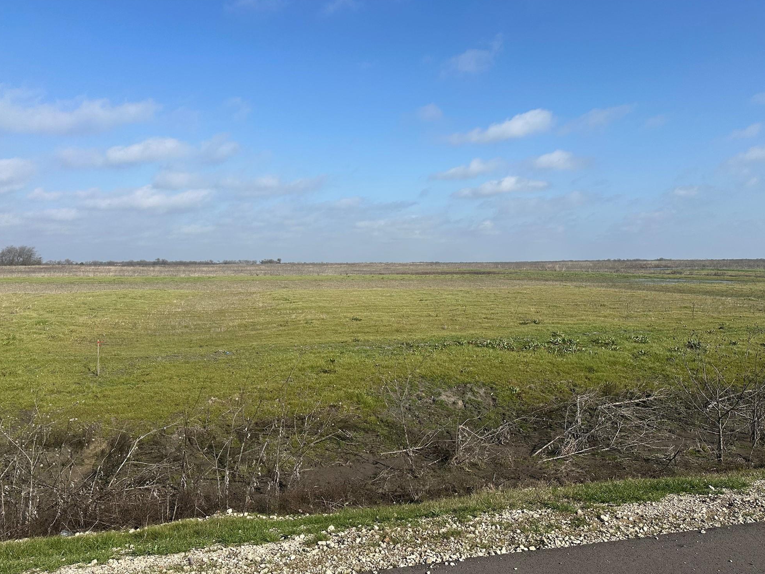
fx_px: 553
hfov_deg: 69.4
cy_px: 294
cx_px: 384
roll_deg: +0.3
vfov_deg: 54.9
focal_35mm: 25
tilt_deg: -3.7
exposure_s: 1/6211
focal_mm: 6.86
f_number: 1.78
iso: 80
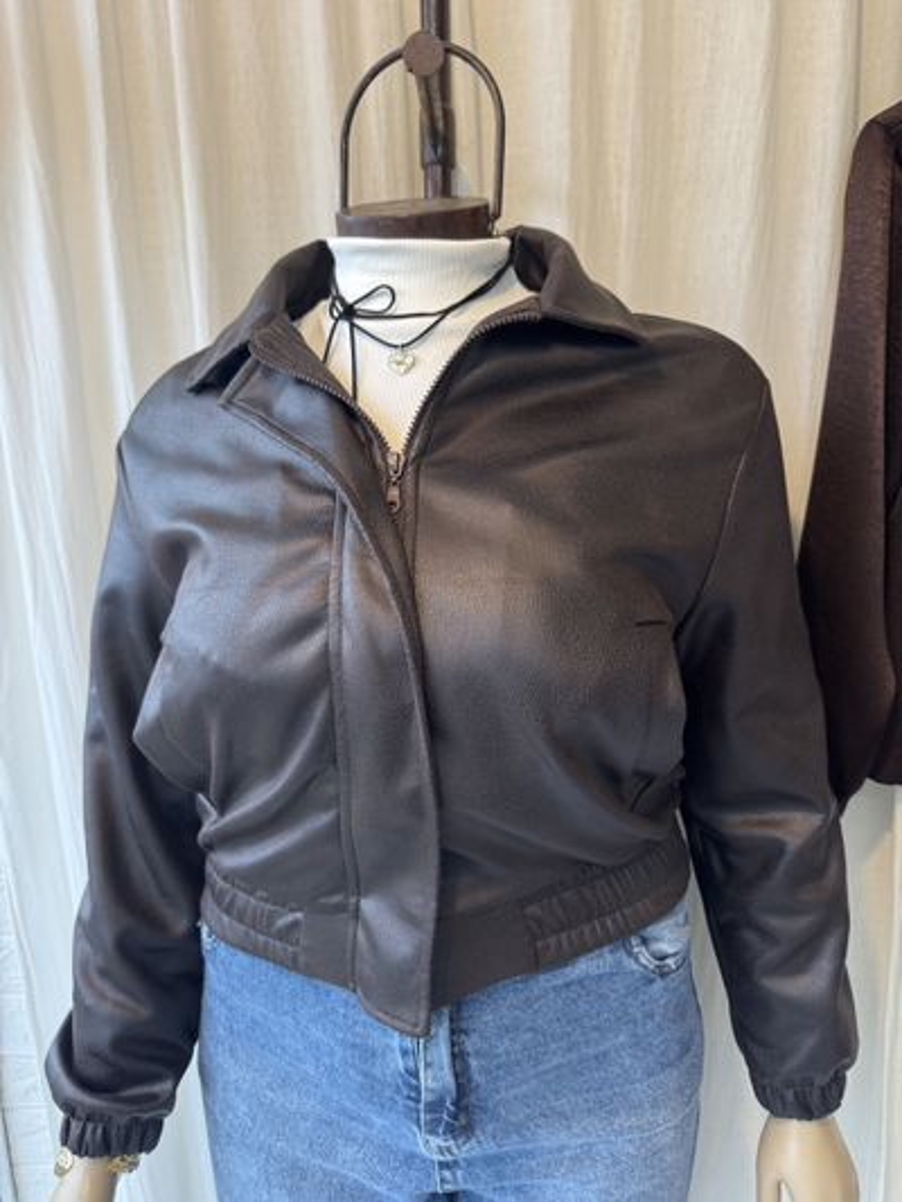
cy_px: 601
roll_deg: +2.5
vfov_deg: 71.6
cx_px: 451
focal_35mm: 24
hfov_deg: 56.8
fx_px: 834
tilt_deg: -10.9
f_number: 1.78
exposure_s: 1/50
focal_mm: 6.76
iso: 160
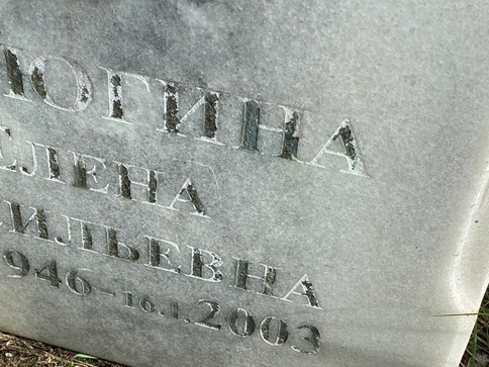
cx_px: 99
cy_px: 210
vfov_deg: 17.2
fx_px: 1215
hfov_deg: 22.5
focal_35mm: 86
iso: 20
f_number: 2
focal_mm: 6
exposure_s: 1/432
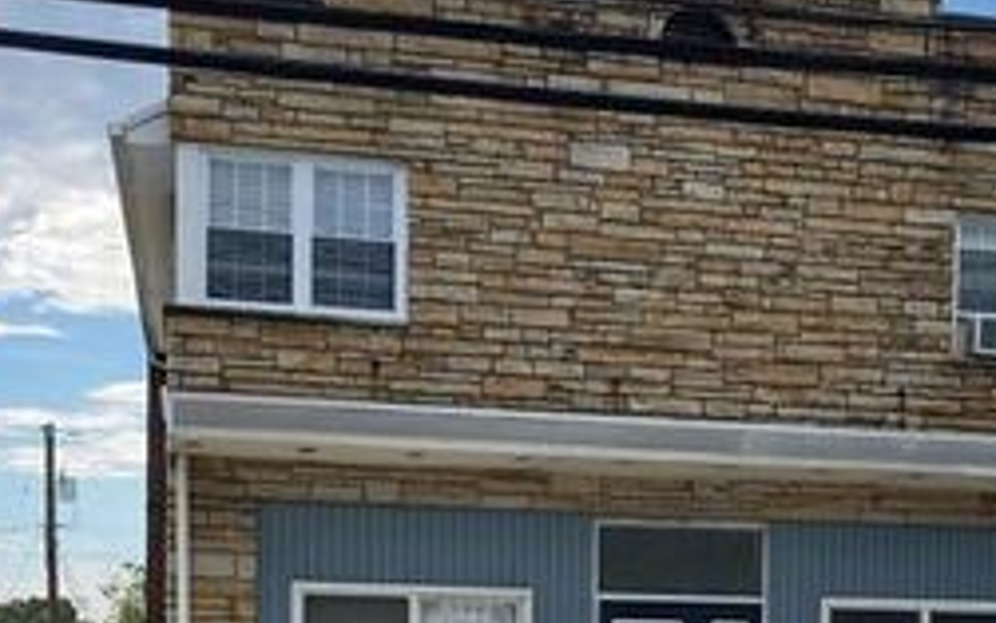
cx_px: 619
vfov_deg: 16.0
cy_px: 724
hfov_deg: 26.1
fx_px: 2145
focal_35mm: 79
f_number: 1.8
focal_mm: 3.99
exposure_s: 1/1779
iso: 20
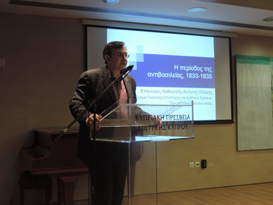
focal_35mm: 47
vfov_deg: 30.9
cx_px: 136
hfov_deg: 40.4
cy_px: 102
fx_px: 371
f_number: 3.5
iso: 400
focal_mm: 8.3
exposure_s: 1/30
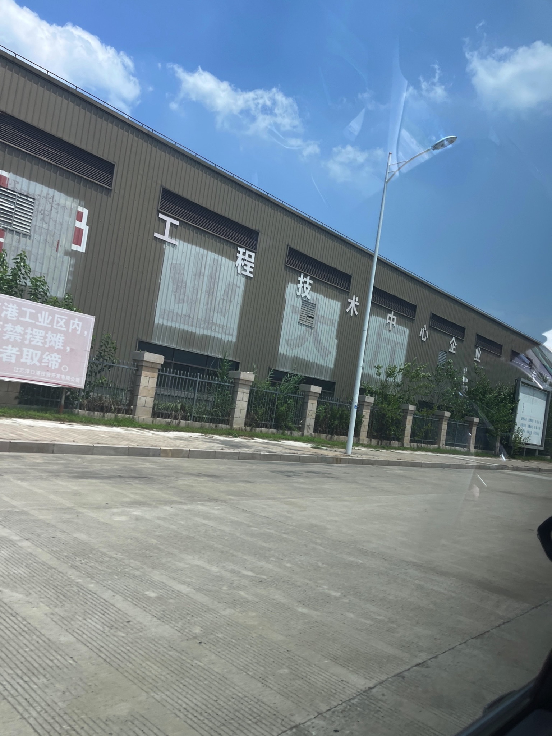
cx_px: 276
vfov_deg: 67.3
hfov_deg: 53.1
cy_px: 368
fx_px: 553
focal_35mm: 26
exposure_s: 1/477
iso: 50
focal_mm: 5.1
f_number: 1.6
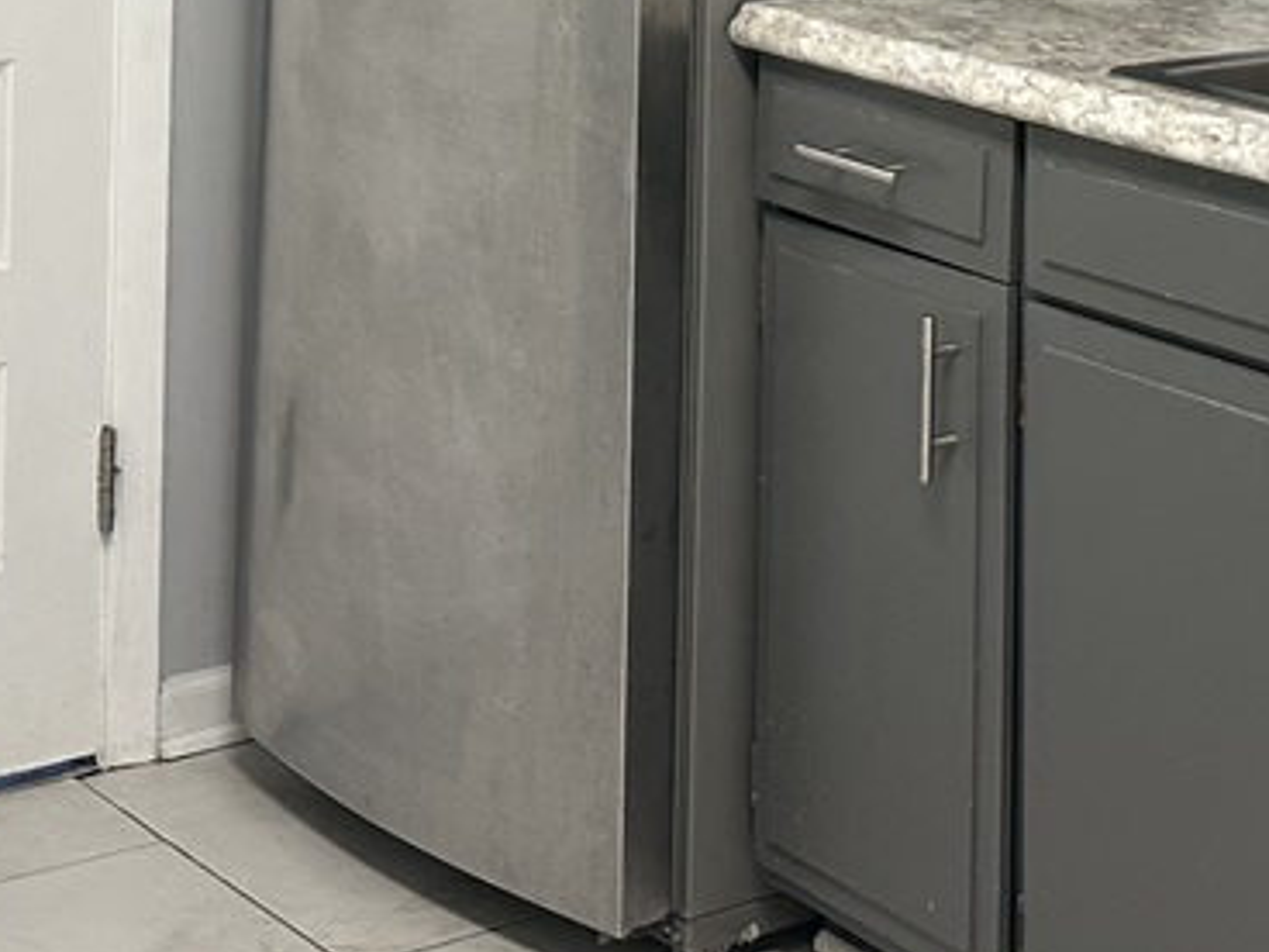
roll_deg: -0.5
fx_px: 3446
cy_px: -559
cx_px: 890
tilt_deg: +0.7
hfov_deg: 20.8
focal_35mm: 94
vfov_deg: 14.5
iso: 160
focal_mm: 6.86
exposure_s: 1/120
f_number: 1.78
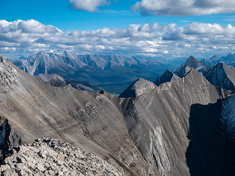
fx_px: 434
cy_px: 88
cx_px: 118
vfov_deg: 22.9
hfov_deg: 30.3
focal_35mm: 64
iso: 200
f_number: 8
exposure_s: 1/640
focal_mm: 32
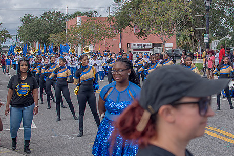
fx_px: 429
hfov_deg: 30.4
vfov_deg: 20.6
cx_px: 146
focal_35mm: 66
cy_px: 83
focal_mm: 35
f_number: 4
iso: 100
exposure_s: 1/500
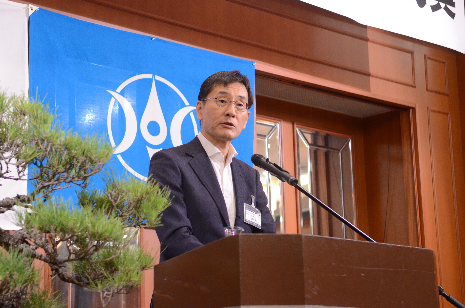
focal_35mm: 82
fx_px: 1063
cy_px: 154
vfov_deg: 16.5
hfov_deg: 24.7
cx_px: 232
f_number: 3.5
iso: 1600
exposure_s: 1/160
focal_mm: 55
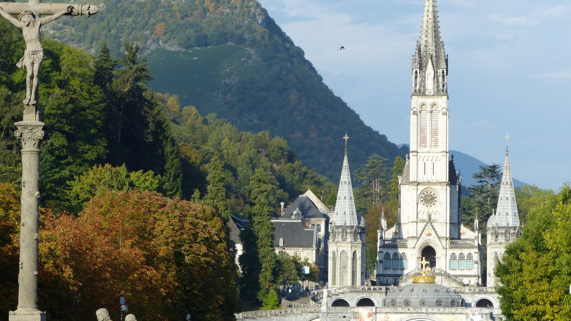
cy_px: 161
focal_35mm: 160
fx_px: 2422
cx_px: 266
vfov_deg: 7.6
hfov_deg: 13.4
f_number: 4
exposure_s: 1/640
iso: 100
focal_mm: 23.9
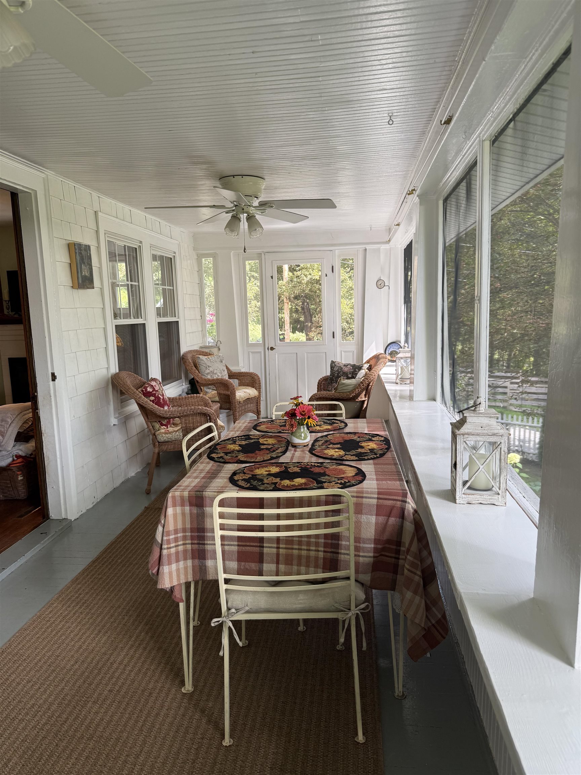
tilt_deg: -7.7
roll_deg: +1.0
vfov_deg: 71.6
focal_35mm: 24
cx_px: 290
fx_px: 537
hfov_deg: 56.8
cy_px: 388
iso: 64
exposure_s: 1/121
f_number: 1.78
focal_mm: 6.76
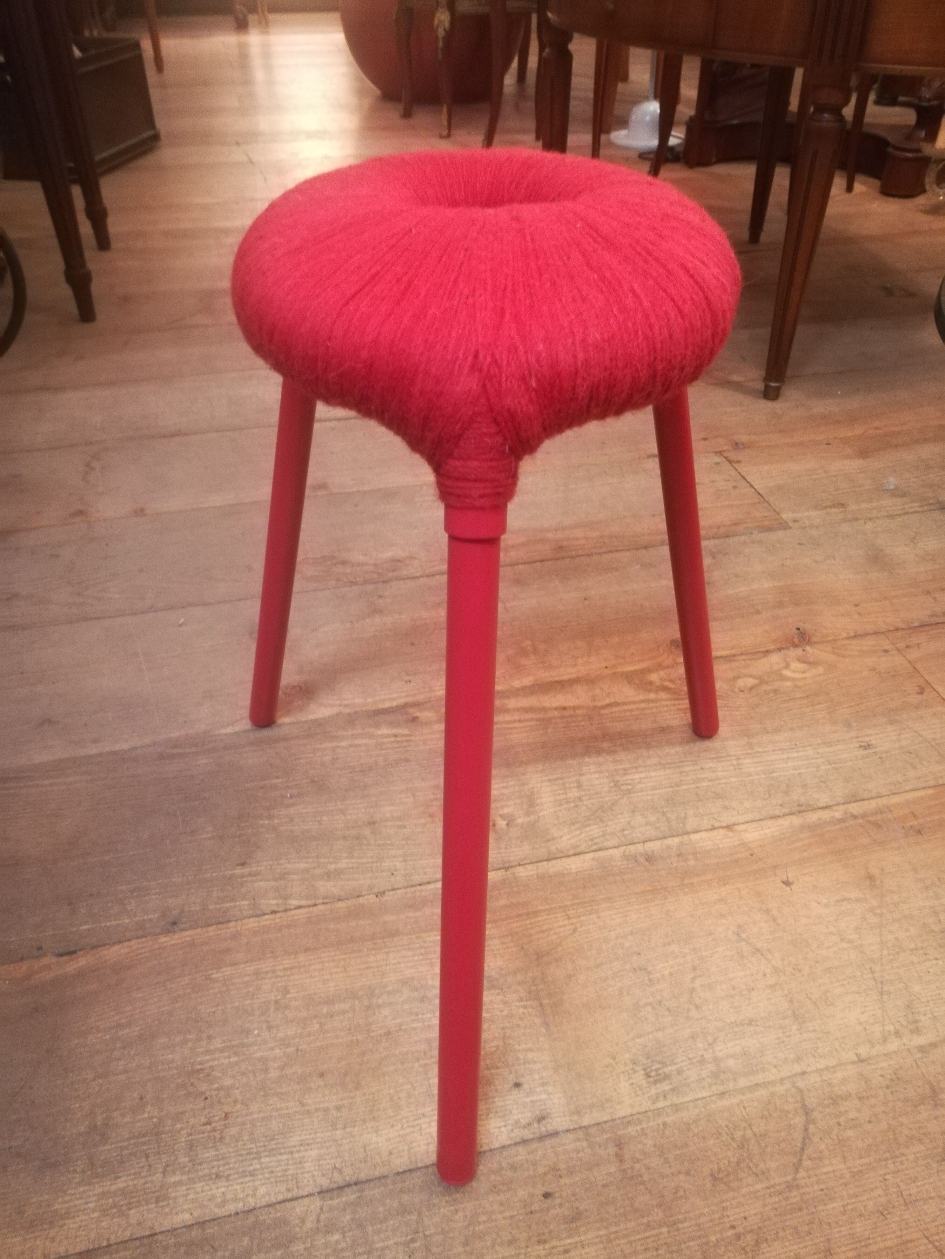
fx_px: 946
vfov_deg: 67.3
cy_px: 630
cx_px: 472
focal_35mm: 26
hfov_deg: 53.1
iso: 1000
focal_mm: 3.83
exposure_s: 1/14.3
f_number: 2.2
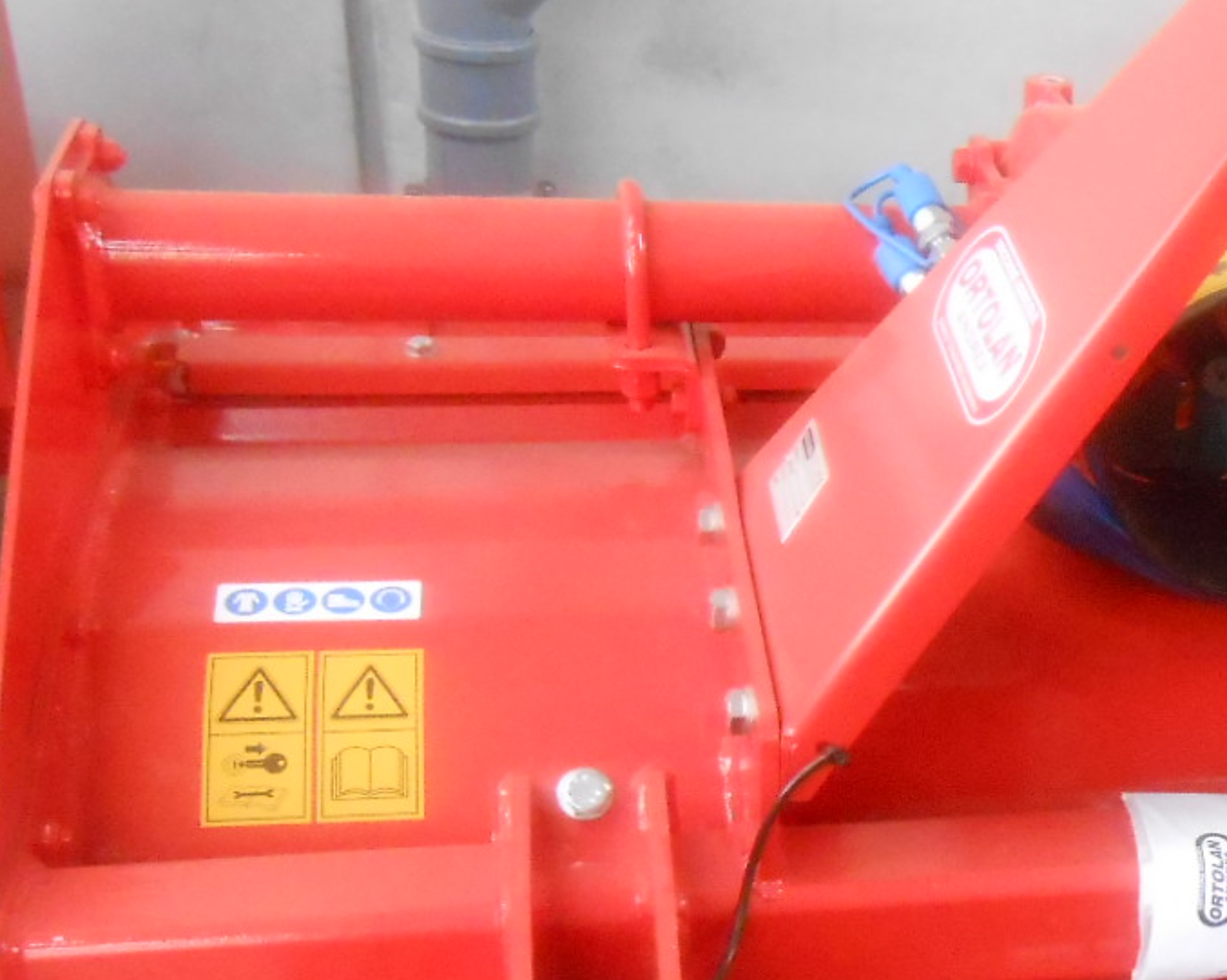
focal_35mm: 60
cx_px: 1207
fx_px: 2178
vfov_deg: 24.9
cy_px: 795
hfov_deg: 29.5
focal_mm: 4.6
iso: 800
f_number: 3.5
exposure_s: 1/125
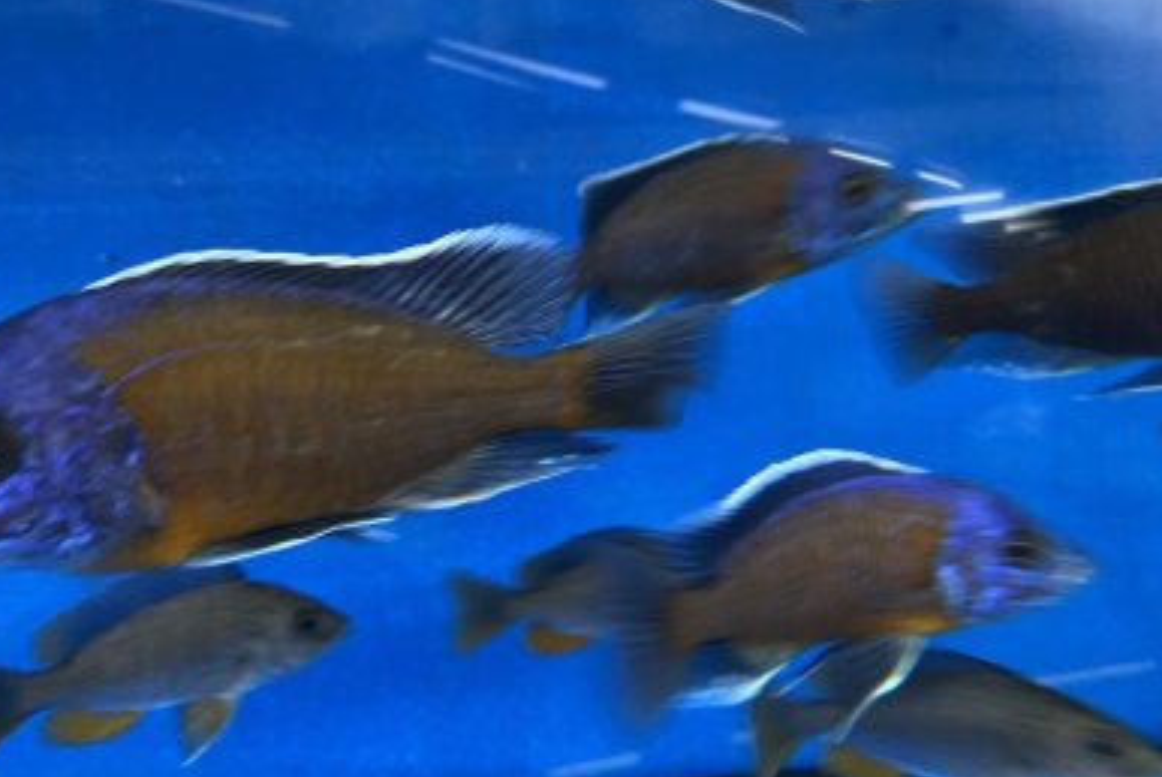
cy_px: 343
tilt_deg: +0.1
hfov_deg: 65.4
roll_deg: +1.7
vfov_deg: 46.4
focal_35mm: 28
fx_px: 904
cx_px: 563
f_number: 1.8
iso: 500
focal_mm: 4.25
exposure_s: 1/25
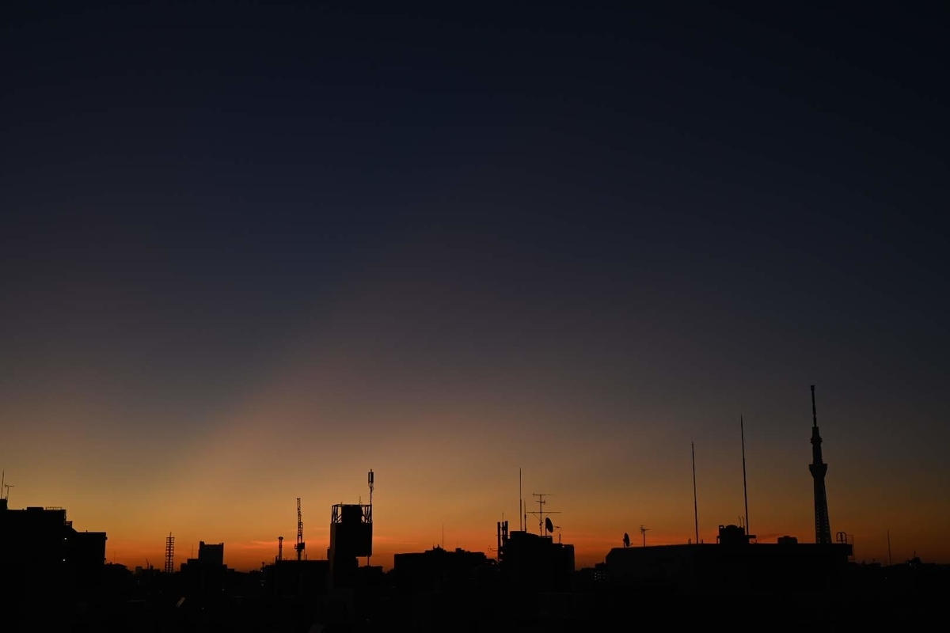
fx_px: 1108
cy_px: 316
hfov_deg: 46.4
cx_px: 475
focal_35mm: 42
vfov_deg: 31.9
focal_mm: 42
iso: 160
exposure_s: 1/8
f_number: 11
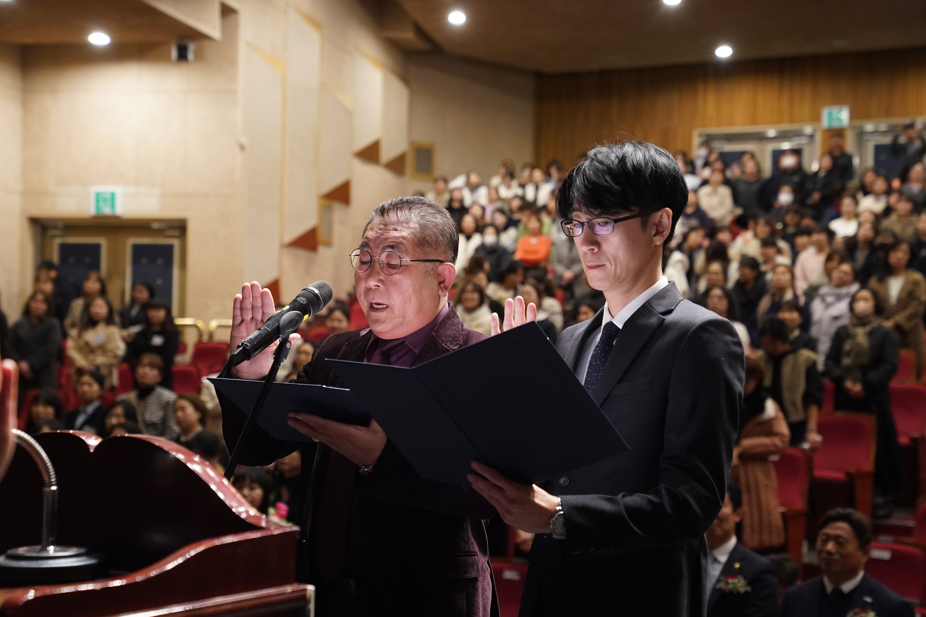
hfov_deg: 28.8
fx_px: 1800
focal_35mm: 70
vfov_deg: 19.5
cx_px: 463
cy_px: 308
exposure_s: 1/160
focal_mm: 70
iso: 5000
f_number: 4
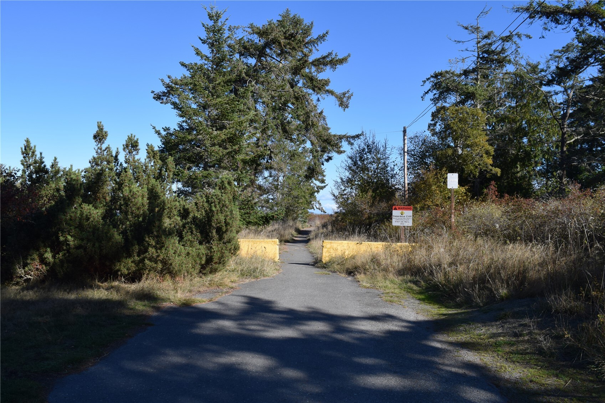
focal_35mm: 27
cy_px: 202
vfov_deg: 47.9
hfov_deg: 67.4
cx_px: 302
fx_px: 454
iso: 200
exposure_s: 1/320
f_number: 9
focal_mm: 18
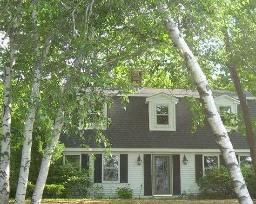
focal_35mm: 69
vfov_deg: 22.1
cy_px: 138
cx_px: 201
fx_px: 523
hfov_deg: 27.0
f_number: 2.8
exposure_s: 1/149
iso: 50
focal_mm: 6.3
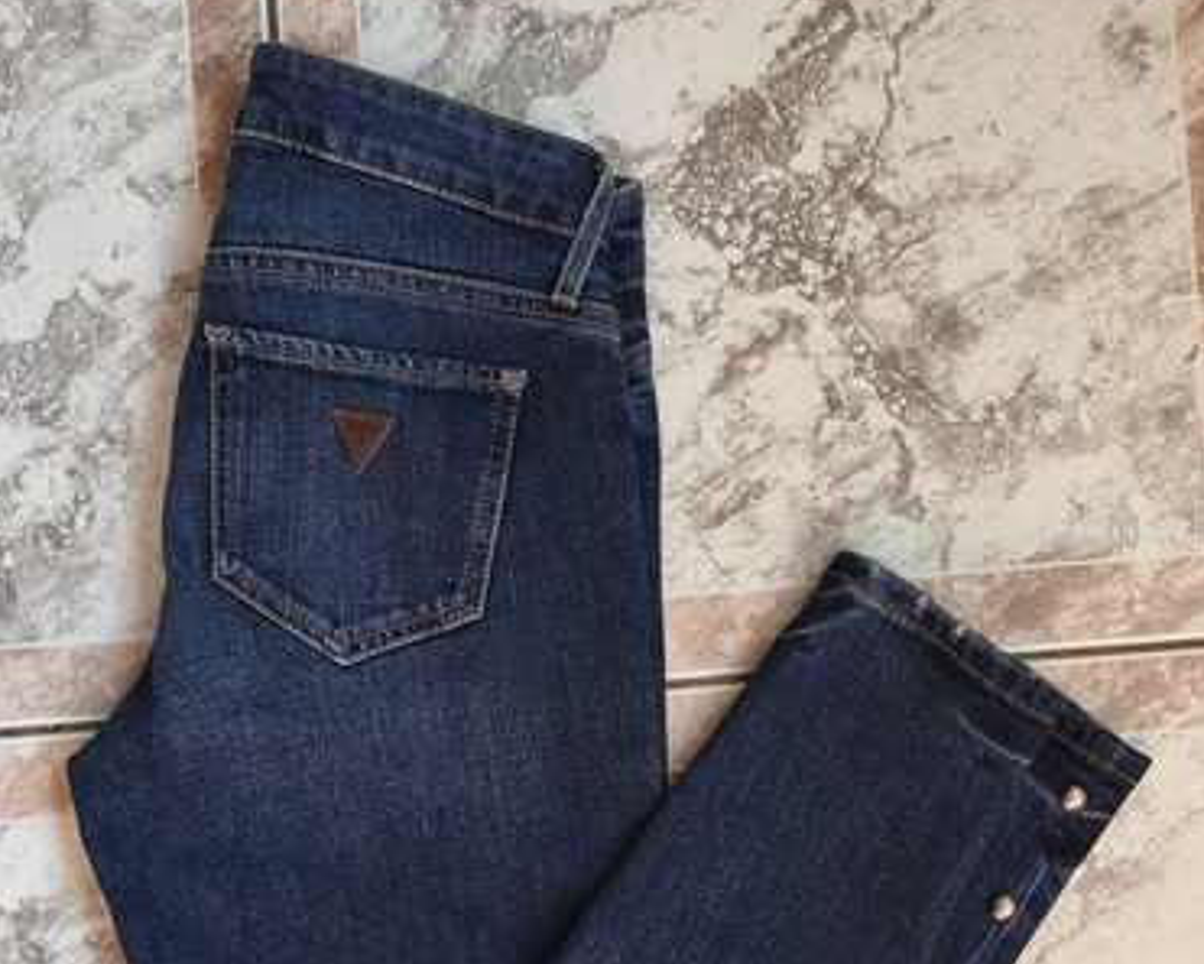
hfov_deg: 40.3
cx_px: 605
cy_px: 766
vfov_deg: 31.9
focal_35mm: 46
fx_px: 1640
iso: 160
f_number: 1.65
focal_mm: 6.18
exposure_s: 1/99.9
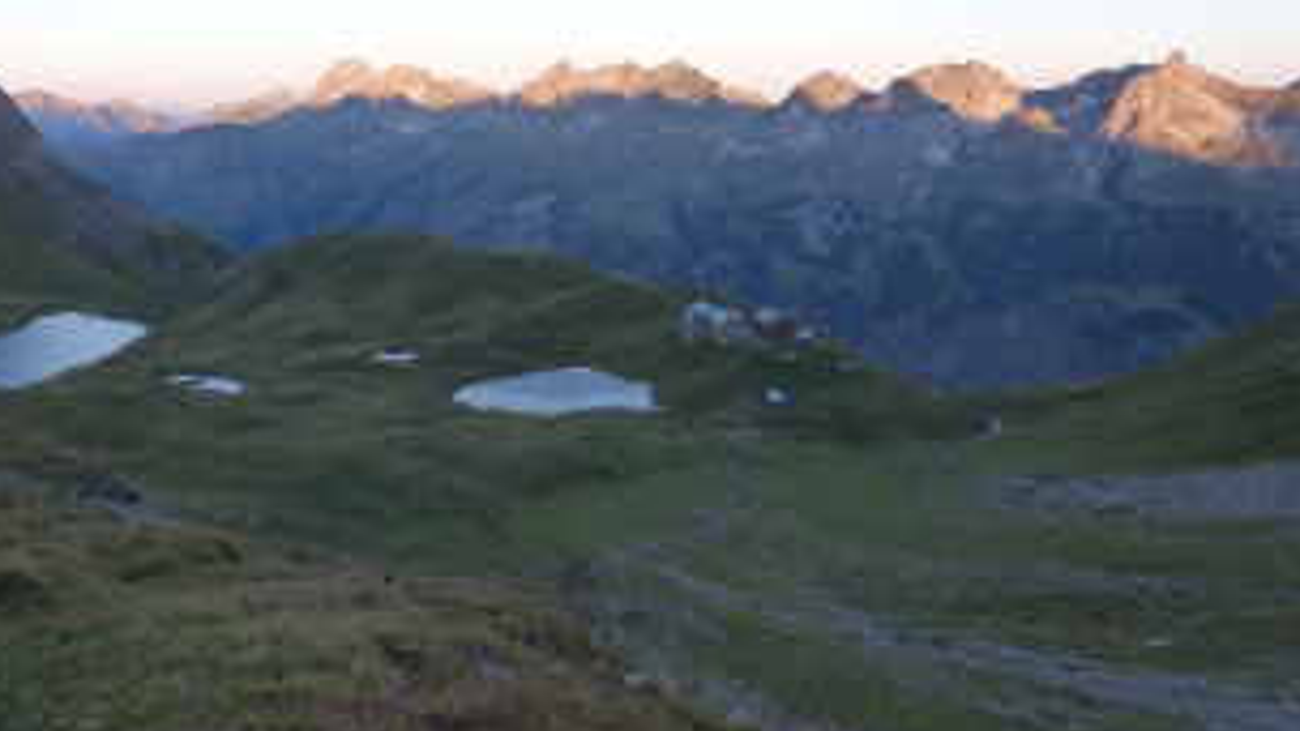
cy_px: 231
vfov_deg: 37.3
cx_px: 539
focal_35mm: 31
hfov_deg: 62.2
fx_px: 1069
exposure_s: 1/160
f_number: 3.3
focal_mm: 4.3
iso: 160
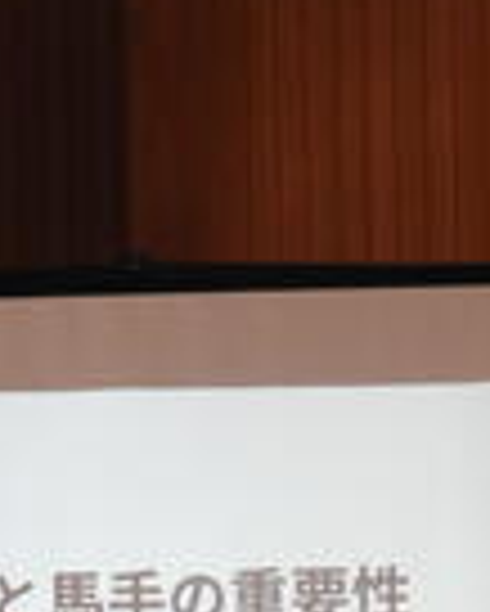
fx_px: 4943
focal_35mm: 273
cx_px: -292
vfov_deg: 7.0
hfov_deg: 5.6
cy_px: 648
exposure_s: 1/60
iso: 320
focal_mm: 17
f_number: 4.8
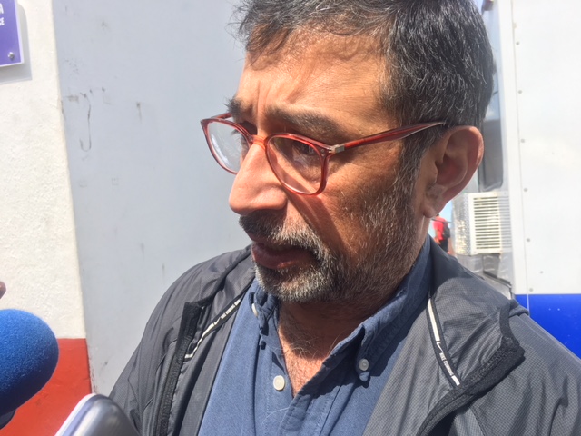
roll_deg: +2.5
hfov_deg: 61.7
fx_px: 487
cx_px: 290
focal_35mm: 29
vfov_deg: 48.2
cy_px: 218
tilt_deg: -5.6
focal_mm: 4.15
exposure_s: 1/680
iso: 25
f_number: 2.2
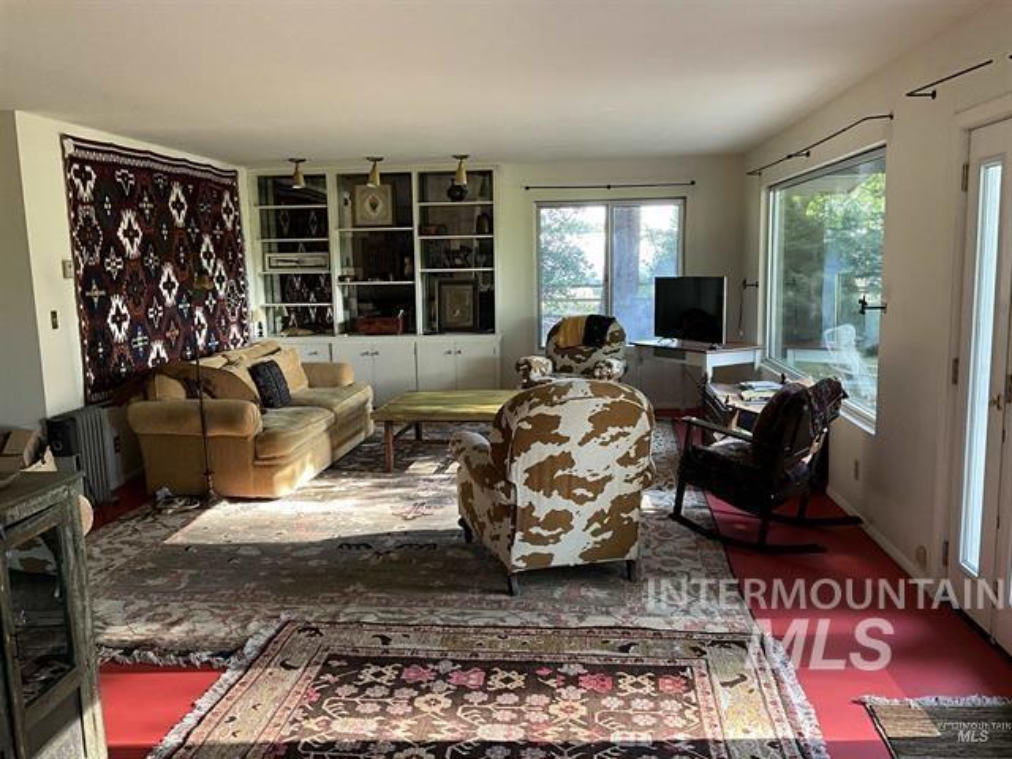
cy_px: 380
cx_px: 506
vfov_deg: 48.2
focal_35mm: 29
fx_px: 848
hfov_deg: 61.7
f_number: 1.8
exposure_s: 1/60
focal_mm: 3
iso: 80
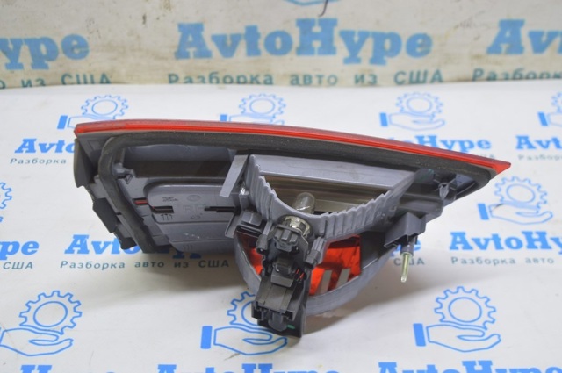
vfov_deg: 26.4
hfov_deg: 38.9
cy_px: 186
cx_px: 281
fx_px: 795
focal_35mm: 51
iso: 400
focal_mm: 34
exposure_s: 1/20
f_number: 5.6
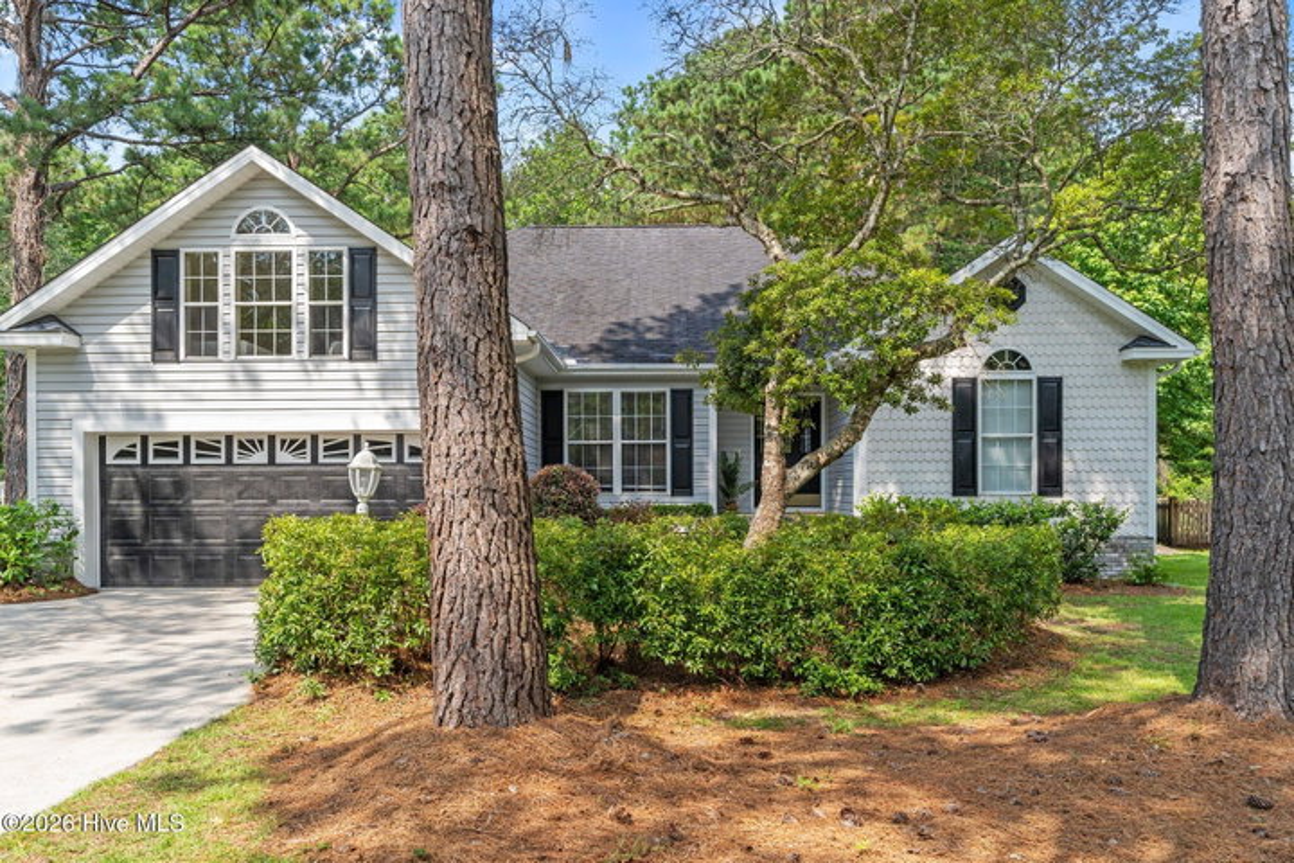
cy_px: 432
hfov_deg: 69.4
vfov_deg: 49.6
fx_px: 934
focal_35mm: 26
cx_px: 647
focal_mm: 26
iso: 500
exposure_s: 1/640
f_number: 5.6
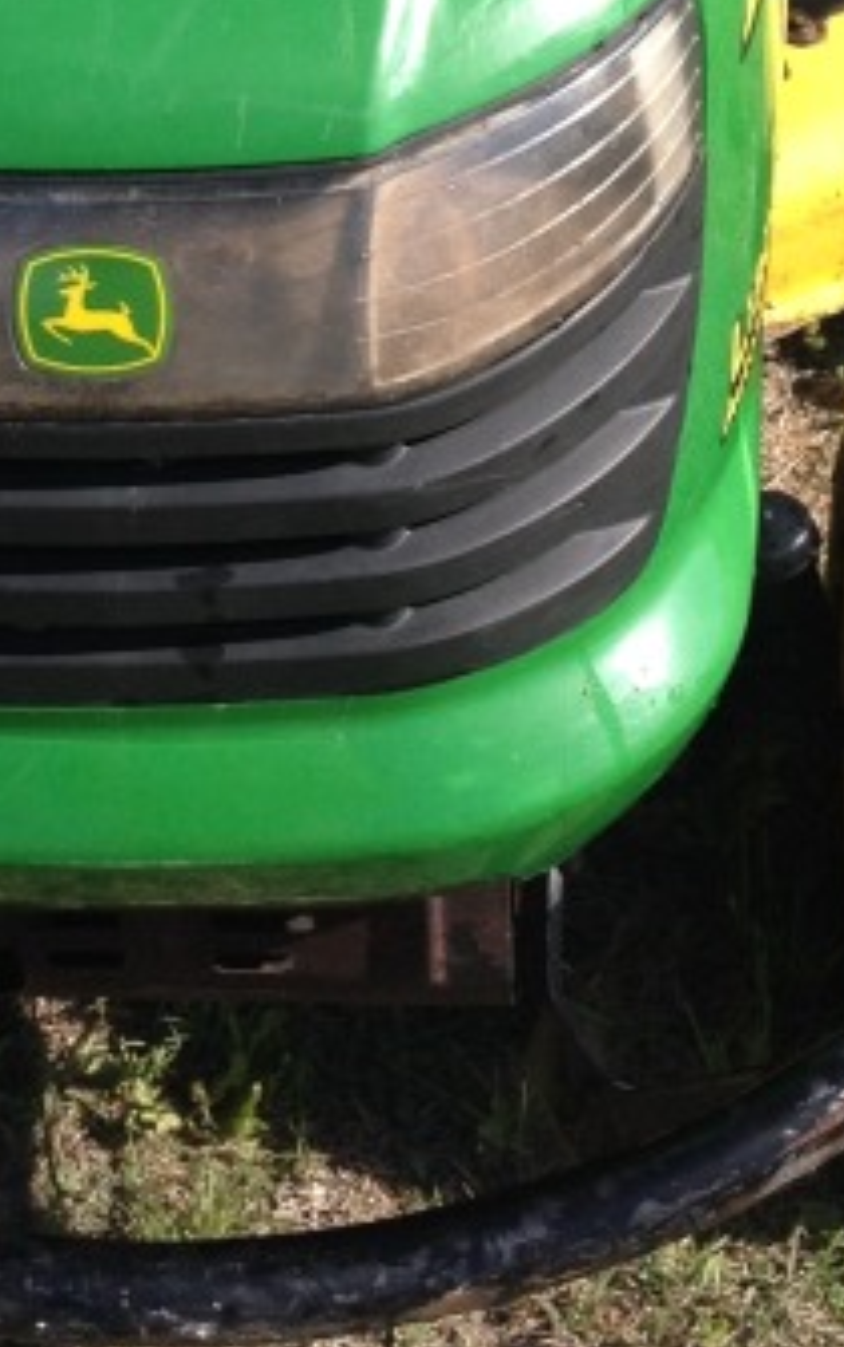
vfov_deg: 16.9
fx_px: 4333
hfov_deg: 11.1
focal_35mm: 118
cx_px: 189
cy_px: -265
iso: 50
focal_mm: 4.28
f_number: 2.4
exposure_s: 1/935
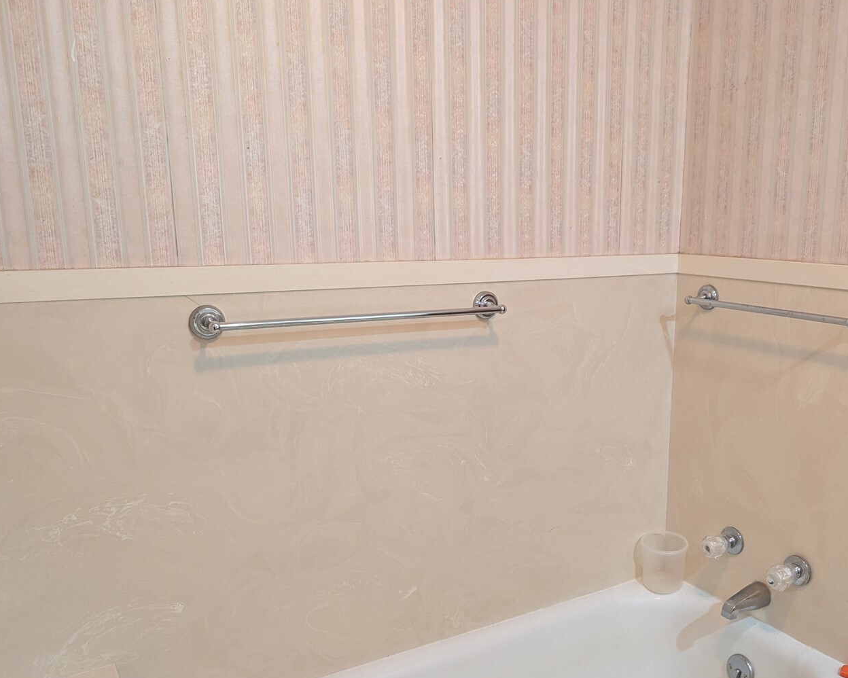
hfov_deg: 58.1
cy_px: 389
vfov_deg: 48.3
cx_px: 523
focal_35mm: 30
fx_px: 753
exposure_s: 1/40
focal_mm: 6.9
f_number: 1.68
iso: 425
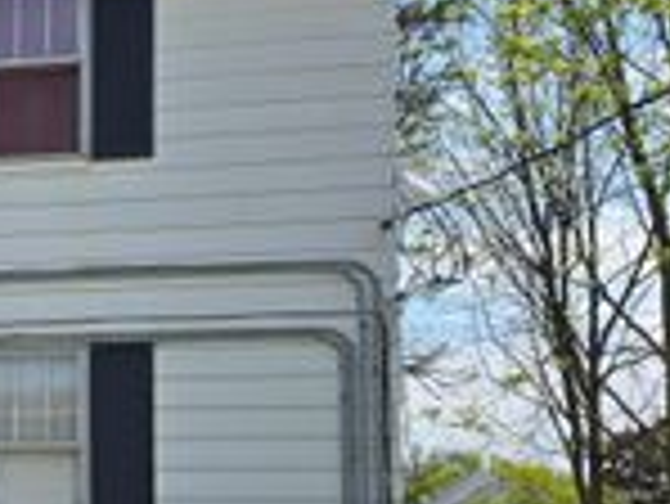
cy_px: 421
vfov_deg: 18.9
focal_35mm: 77
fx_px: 1492
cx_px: -409
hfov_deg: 20.5
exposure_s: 1/909
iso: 12
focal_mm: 6.3
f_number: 1.7
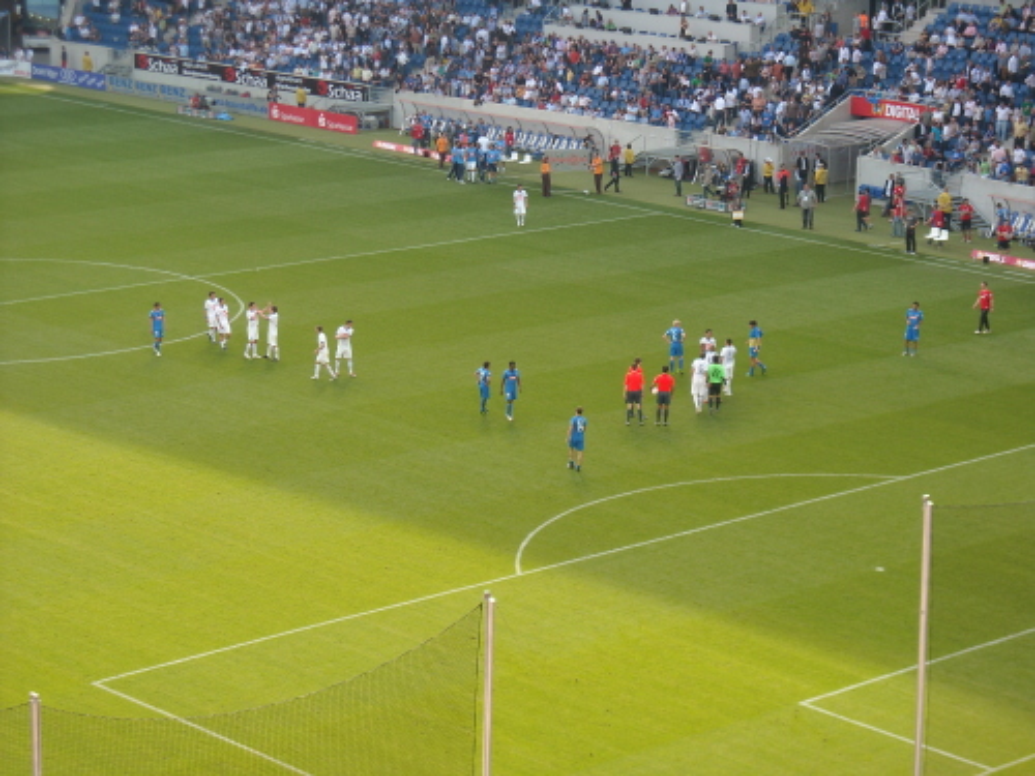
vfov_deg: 14.1
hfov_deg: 18.7
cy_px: 388
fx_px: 3139
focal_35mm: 105
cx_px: 518
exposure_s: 1/61
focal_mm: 17.1
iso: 64
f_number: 4.7
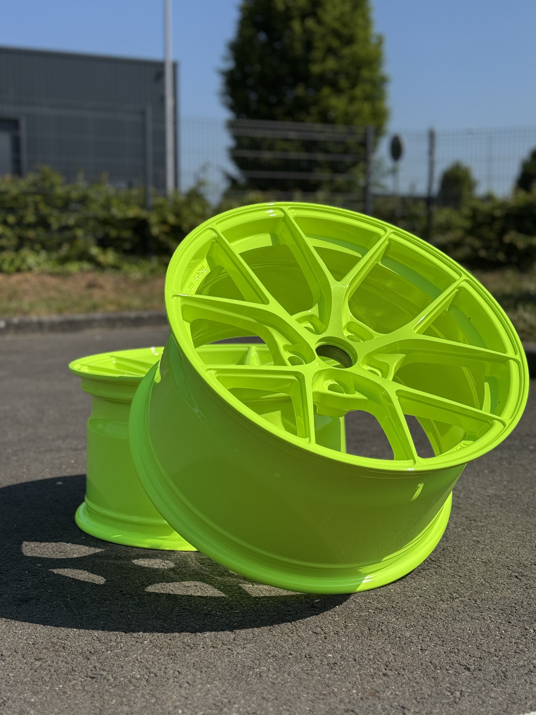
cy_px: 362
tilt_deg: -6.5
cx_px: 267
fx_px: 1012
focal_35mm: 49
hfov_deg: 29.7
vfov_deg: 38.9
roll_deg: +0.3
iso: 80
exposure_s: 1/12500
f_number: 1.78
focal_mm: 6.76
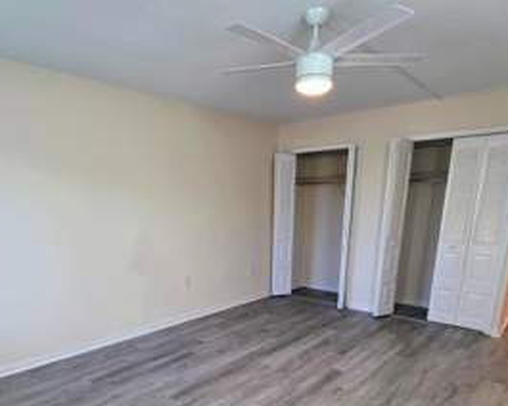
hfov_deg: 72.6
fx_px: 346
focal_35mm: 23
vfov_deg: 57.2
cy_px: 313
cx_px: 245
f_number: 1.9
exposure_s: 1/120
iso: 200
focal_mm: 2.2
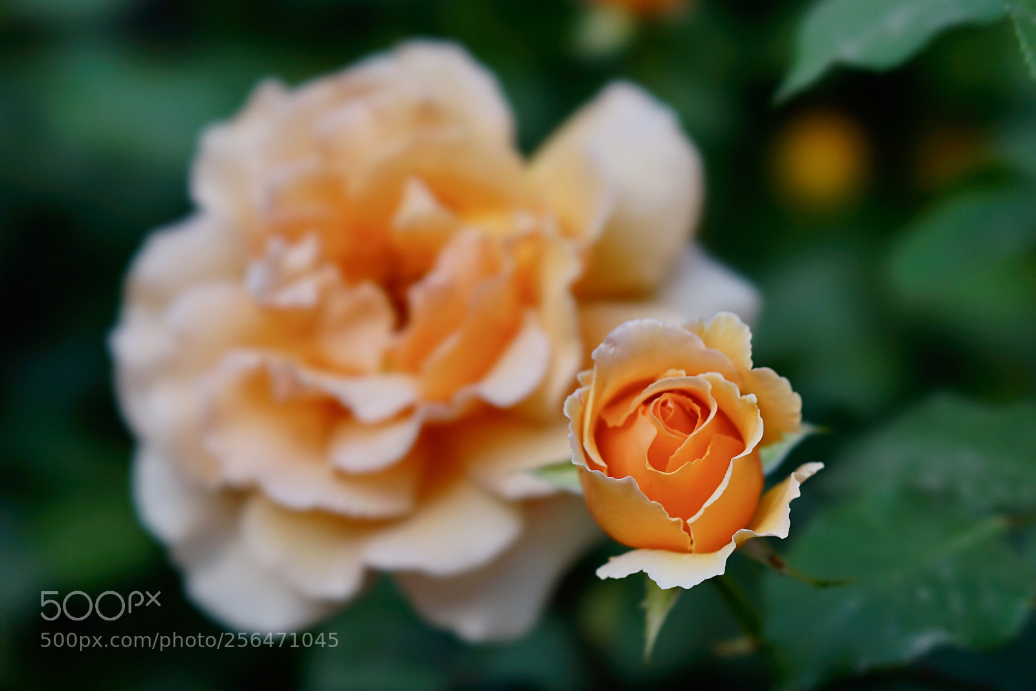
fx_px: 2878
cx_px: 518
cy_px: 346
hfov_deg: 20.4
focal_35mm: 100
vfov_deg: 13.7
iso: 100
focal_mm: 100
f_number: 5.6
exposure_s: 1/160
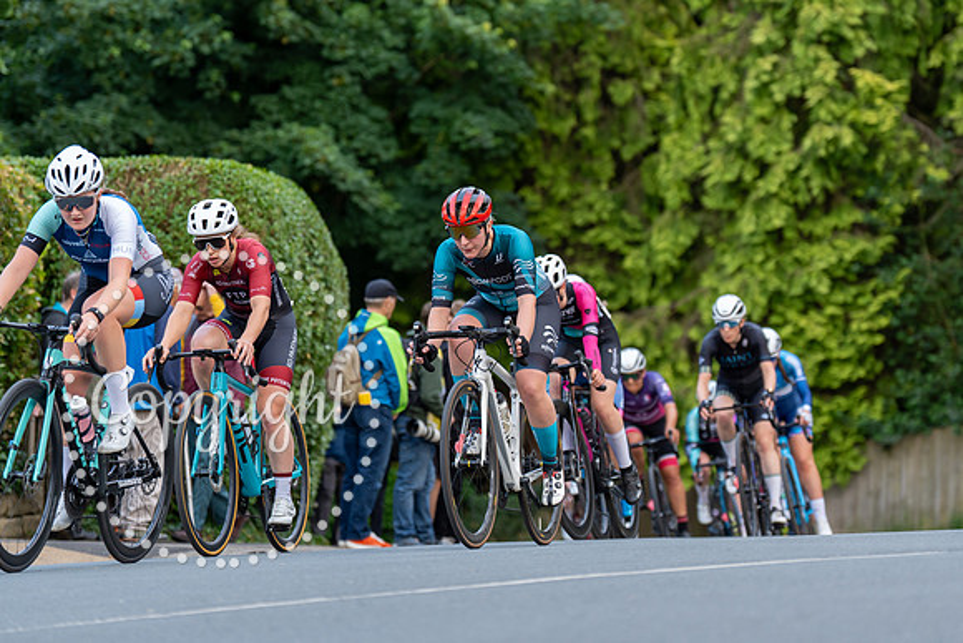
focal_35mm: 138
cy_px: 257
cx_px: 578
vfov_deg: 9.9
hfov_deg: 14.8
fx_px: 3694
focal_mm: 115
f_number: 2.8
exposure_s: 1/500
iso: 640
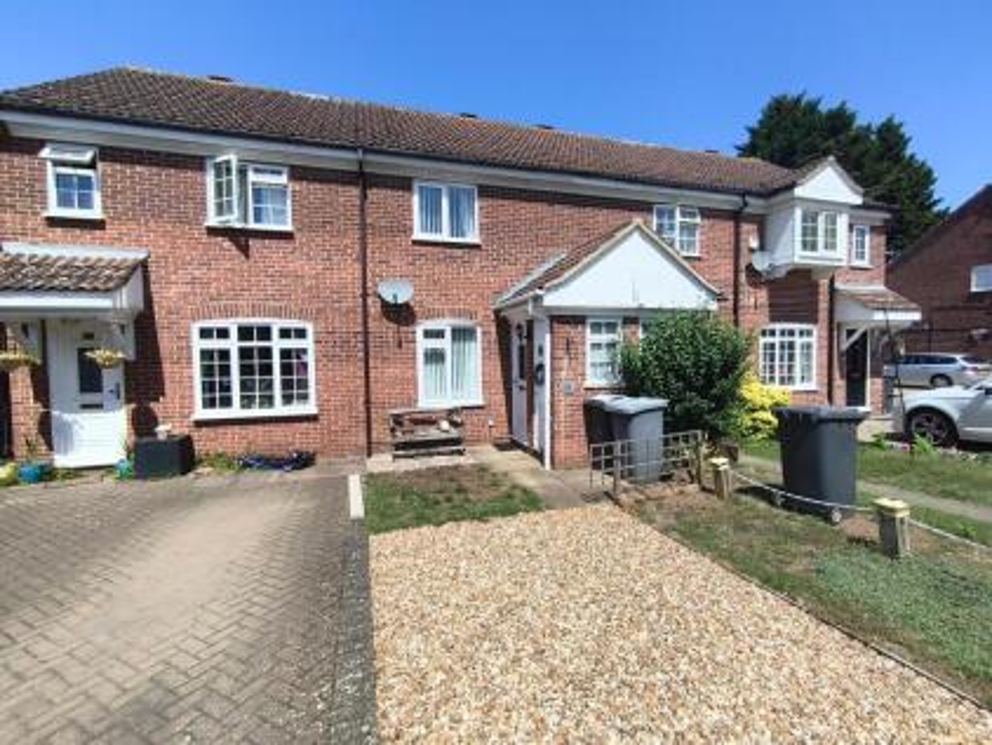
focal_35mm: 15
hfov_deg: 98.1
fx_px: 430
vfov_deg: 81.8
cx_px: 496
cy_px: 372
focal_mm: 1.65
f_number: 2.2
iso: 50
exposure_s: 1/2614
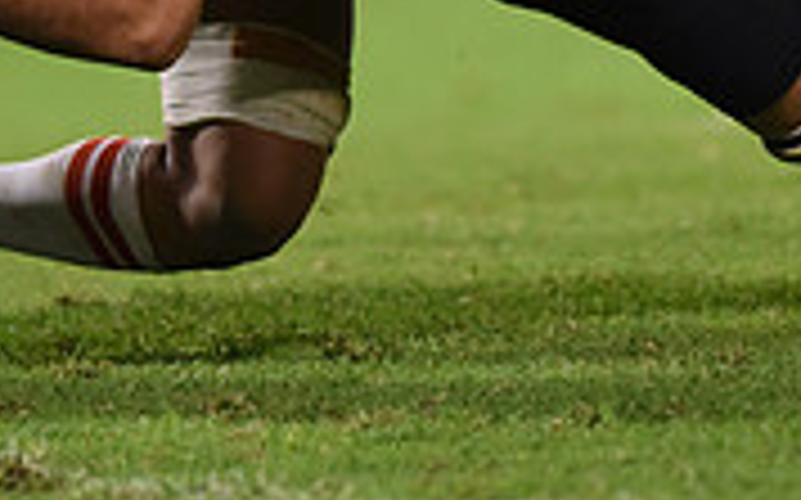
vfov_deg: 1.3
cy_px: -318
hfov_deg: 2.1
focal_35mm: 999
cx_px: 274
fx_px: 21794
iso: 2000
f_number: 2.8
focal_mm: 300
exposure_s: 1/800
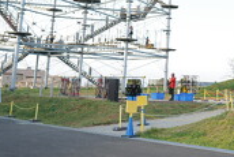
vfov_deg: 20.5
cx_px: 222
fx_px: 423
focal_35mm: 65
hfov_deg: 29.3
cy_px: 12
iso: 100
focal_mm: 28
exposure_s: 1/160
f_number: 3.5
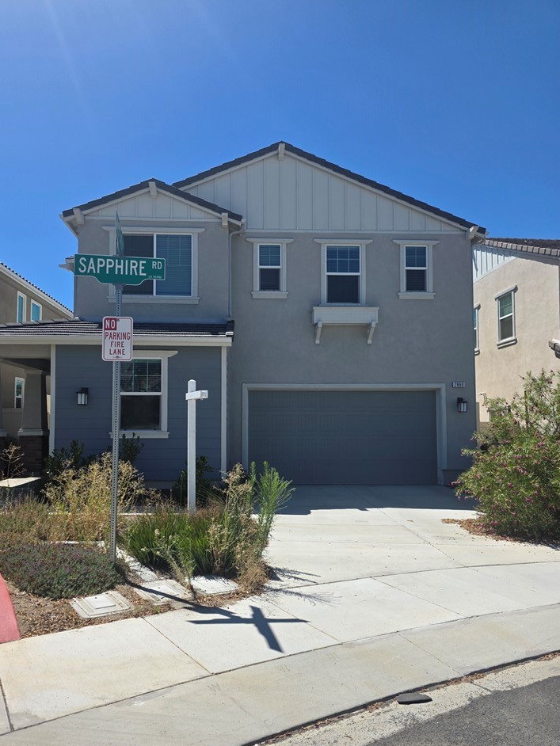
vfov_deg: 69.3
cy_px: 390
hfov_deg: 54.9
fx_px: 539
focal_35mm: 25
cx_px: 265
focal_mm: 6.3
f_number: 1.7
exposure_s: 1/7944
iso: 80
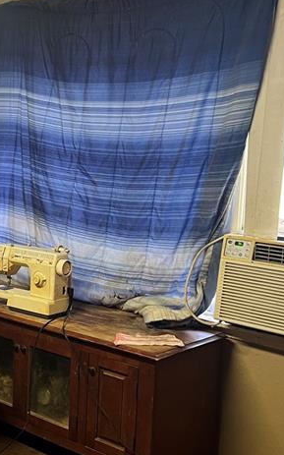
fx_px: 756
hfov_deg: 19.1
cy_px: 227
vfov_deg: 33.5
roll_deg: +0.4
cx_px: -122
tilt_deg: -8.5
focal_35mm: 61
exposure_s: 1/60
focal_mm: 5.7
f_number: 1.5
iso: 160
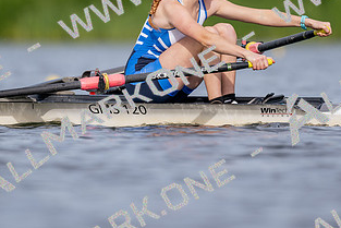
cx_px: 193
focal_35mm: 1113
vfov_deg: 1.2
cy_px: 42
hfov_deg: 1.9
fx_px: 10547
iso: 280
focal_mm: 600
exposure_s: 1/2500
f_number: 4
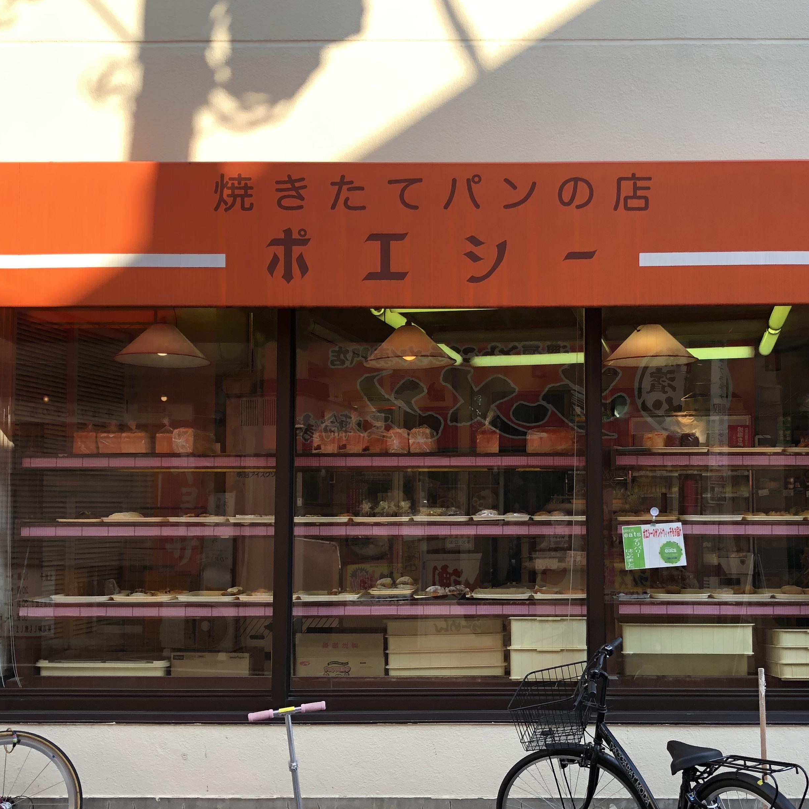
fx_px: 1084
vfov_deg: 40.9
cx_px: 504
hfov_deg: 40.6
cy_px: 454
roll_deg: +0.0
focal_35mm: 41
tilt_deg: +4.0
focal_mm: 4
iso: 20
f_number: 1.8
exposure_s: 1/235
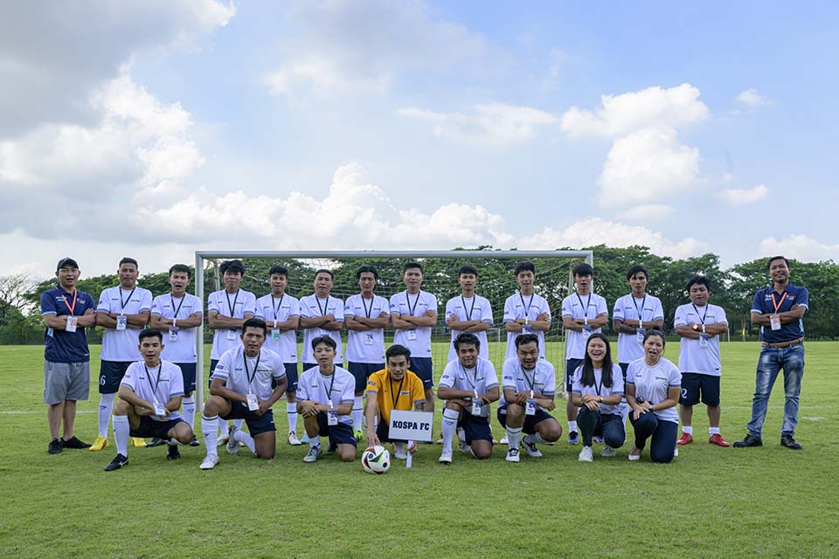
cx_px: 420
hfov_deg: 64.6
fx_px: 664
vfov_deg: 45.7
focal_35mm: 28
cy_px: 280
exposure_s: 1/400
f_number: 9
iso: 450
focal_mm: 28.5
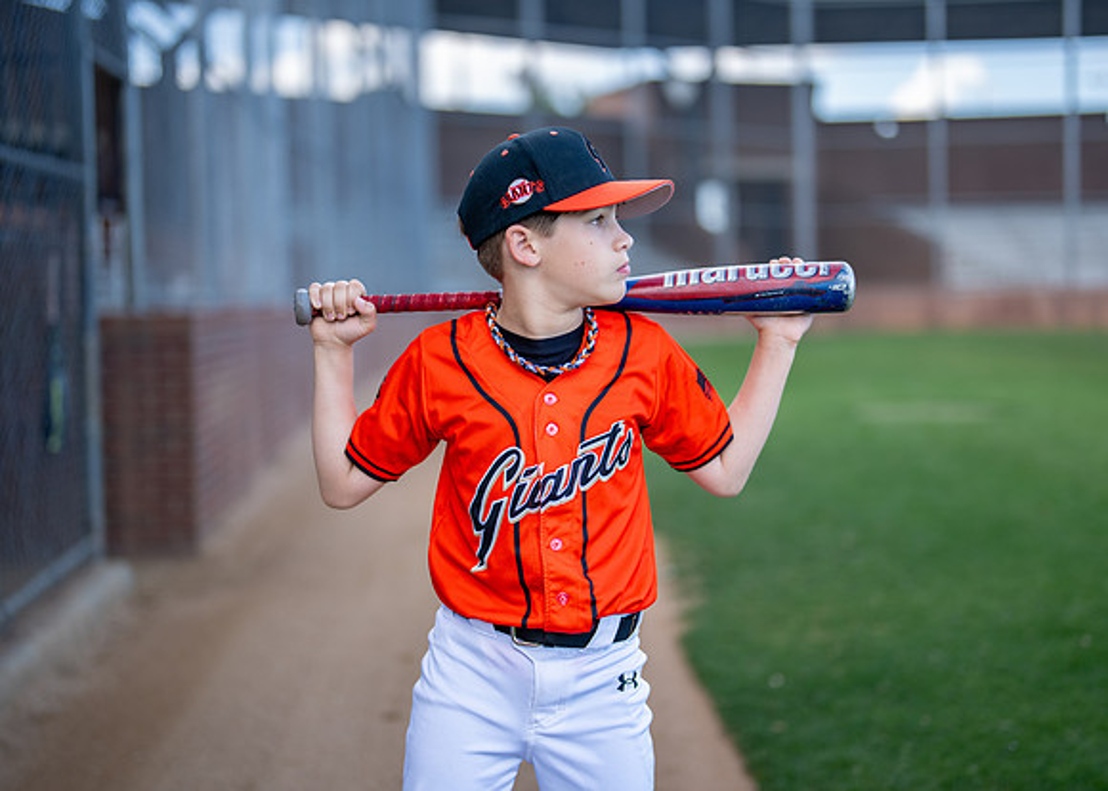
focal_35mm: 56
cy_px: 378
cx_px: 555
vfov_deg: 25.3
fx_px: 1765
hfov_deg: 34.9
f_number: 1.2
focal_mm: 50
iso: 125
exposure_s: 1/2000
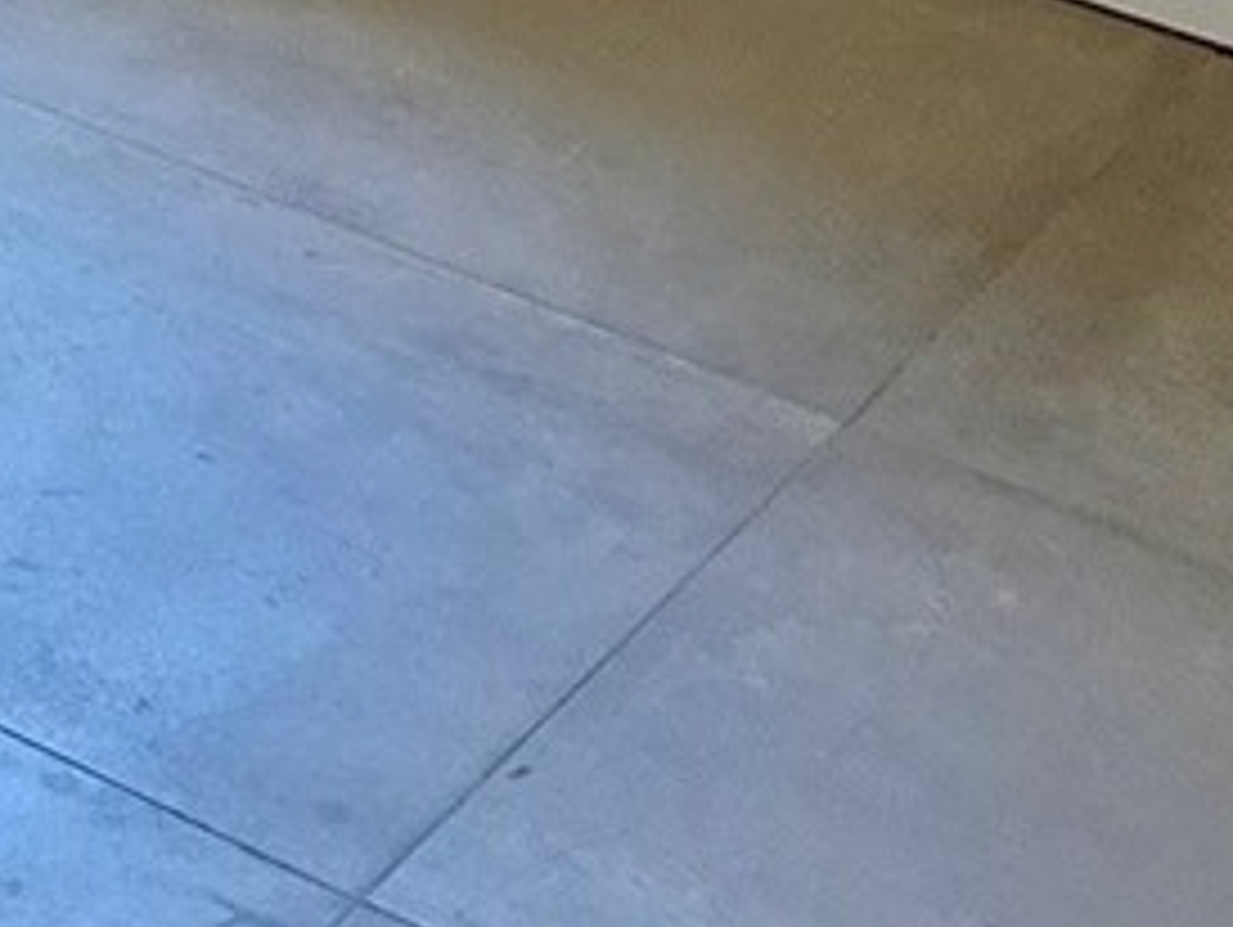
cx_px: -2322
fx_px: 4991
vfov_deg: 9.2
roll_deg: +0.2
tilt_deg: -12.3
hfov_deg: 10.5
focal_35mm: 140
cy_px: -1480
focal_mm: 6.86
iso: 200
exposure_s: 1/120
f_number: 1.78
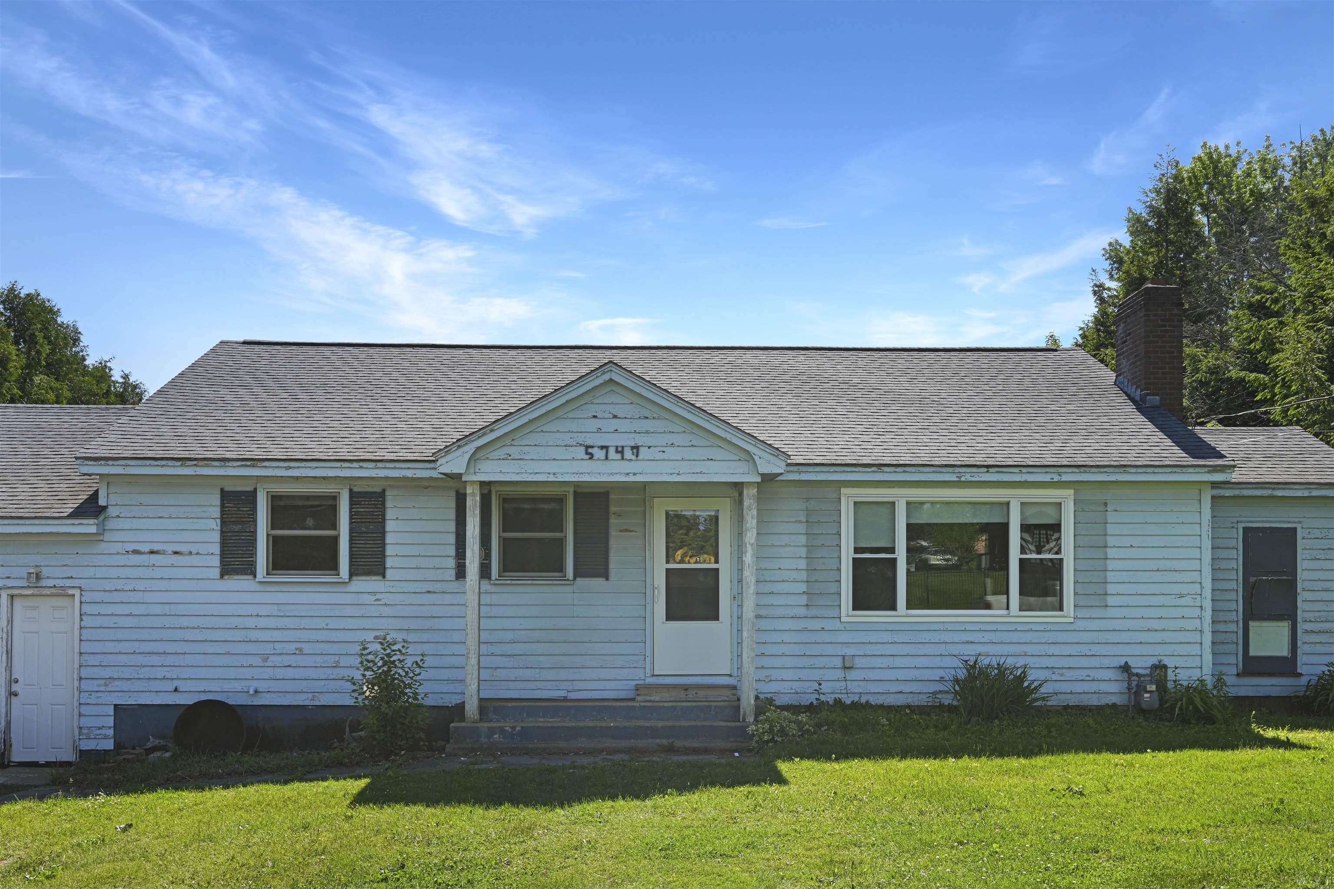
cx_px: 667
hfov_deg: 61.9
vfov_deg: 43.6
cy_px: 444
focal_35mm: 30
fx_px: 1111
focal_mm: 30
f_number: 14
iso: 320
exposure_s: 1/25
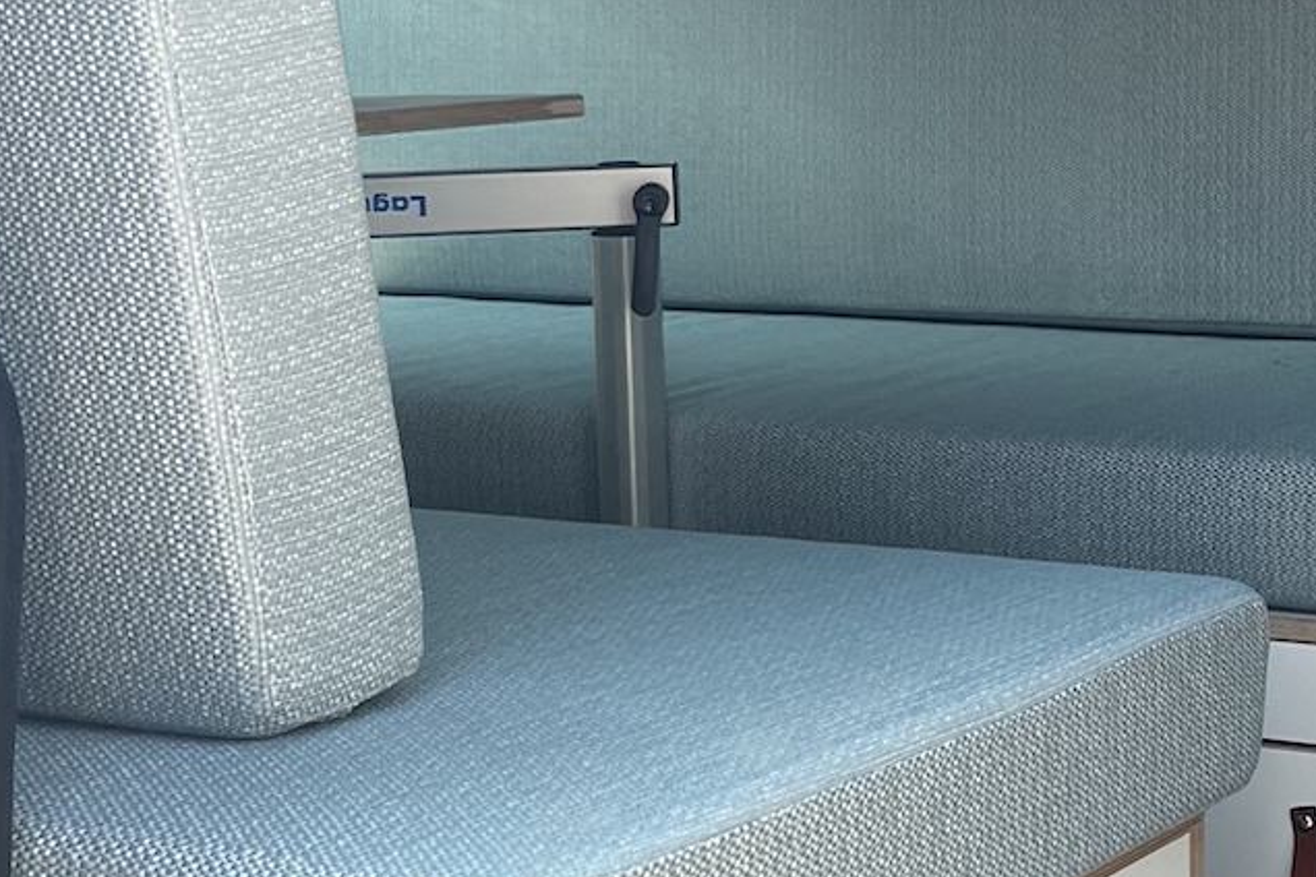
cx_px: 1426
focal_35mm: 85
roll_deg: +0.3
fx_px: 3107
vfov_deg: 16.0
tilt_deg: -6.0
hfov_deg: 22.6
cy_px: 192
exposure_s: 1/352
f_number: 1.6
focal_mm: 5.1
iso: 50
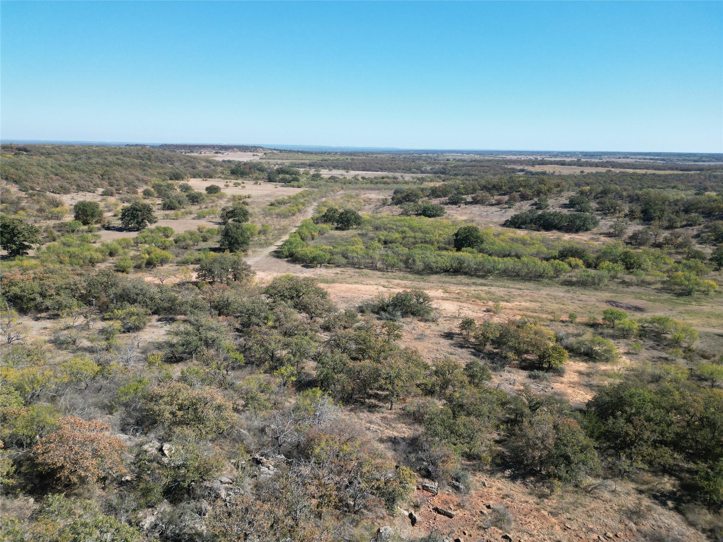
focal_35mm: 24
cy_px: 271
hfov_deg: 71.6
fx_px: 501
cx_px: 362
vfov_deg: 56.8
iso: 130
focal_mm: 6.72
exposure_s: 1/2500
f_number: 1.7
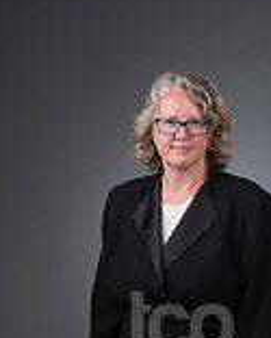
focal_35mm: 217
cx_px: 182
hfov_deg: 7.1
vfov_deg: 8.8
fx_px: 2173
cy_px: 351
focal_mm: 80
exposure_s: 1/250
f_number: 5.6
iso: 160
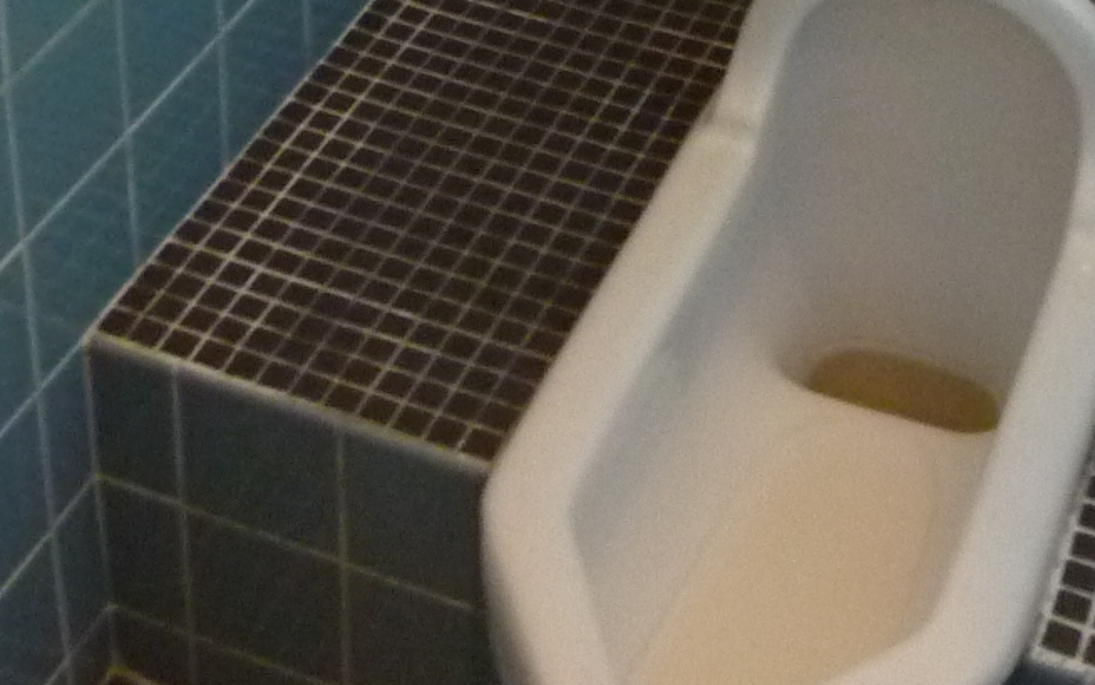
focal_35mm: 83
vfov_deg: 14.3
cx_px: 548
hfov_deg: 24.9
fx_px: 2477
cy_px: -456
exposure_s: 1/15
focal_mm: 4.1
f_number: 3.3
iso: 400
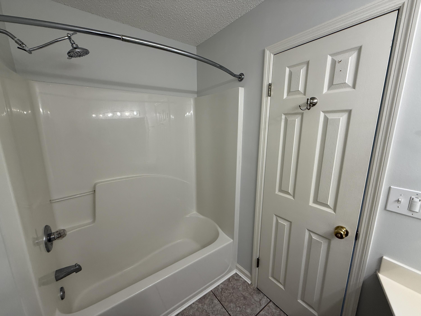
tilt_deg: -9.9
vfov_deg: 85.7
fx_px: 170
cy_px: 158
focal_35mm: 14
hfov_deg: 102.1
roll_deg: -0.3
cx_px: 210
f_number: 2.2
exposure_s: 1/120
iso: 100
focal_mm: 2.22
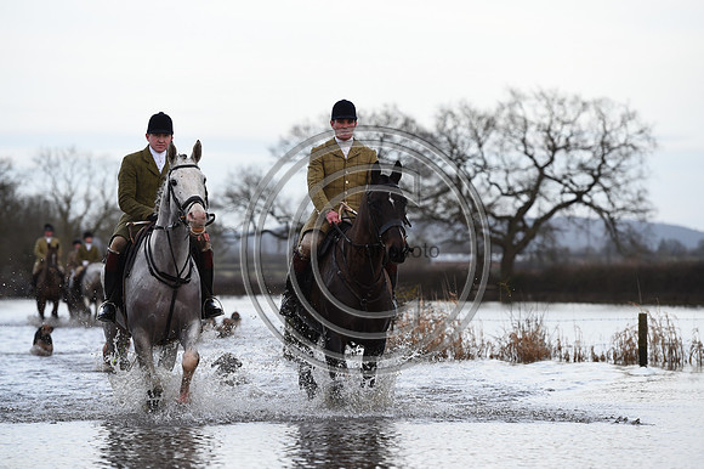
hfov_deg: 12.5
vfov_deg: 8.3
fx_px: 3225
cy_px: 234
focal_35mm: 165
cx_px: 352
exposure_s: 1/1000
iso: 1250
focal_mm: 165
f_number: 4.5
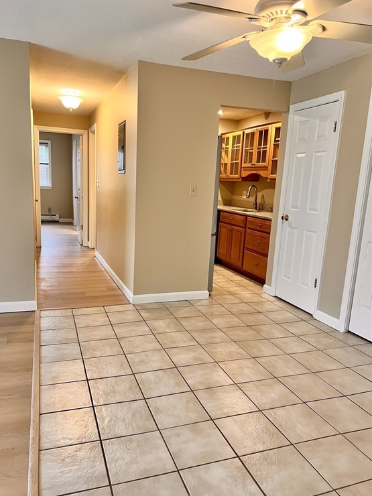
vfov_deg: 65.3
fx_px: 387
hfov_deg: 51.3
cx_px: 180
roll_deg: -2.6
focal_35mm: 27
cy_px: 256
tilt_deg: -11.4
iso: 80
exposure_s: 1/60
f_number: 1.5
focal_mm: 5.7
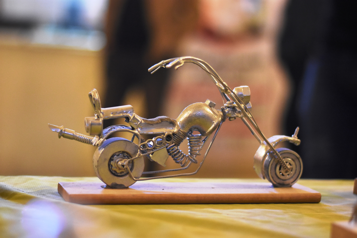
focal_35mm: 75
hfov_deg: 27.0
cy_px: 119
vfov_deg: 18.2
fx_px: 744
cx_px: 178
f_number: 1.8
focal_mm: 50
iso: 2500
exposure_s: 1/200
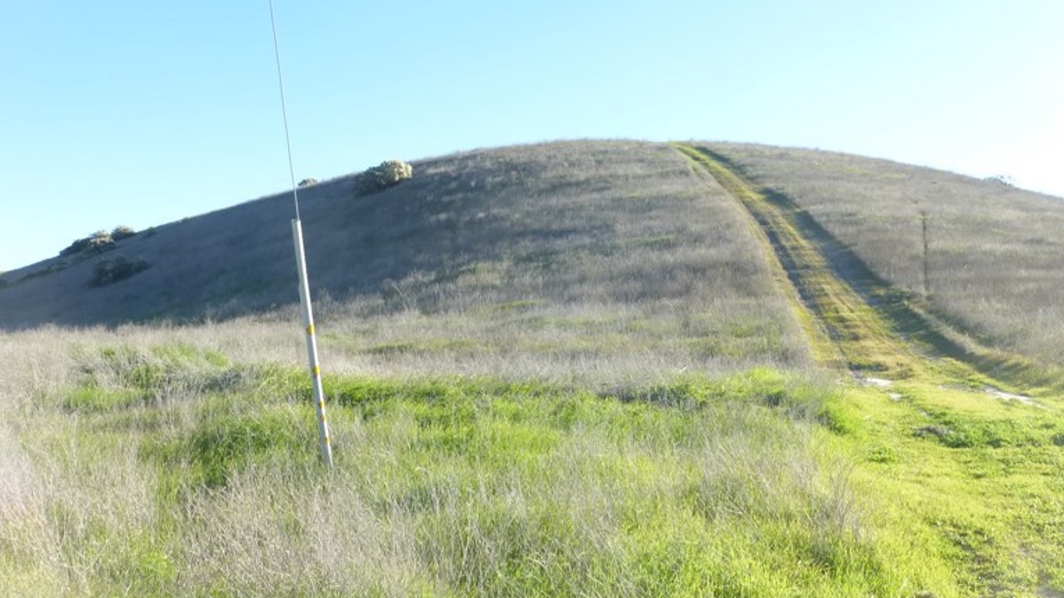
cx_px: 556
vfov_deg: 33.7
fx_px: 987
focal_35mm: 35
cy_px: 316
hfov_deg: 56.6
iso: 100
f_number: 4
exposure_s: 1/250
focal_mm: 4.3
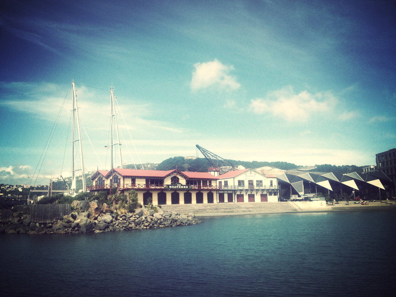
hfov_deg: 52.6
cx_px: 198
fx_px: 400
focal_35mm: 35
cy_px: 148
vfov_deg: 40.7
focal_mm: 4.28
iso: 50
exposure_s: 1/2123
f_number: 2.4
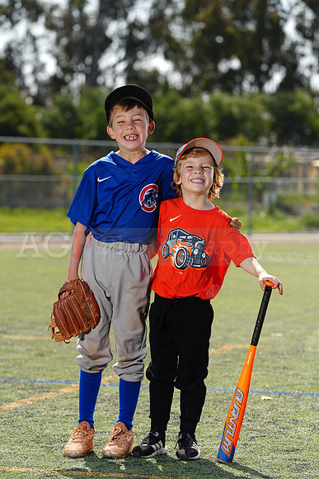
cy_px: 240
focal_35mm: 131
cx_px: 160
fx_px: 1740
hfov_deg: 10.5
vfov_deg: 15.6
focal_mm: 131
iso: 50
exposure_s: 1/250
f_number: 5
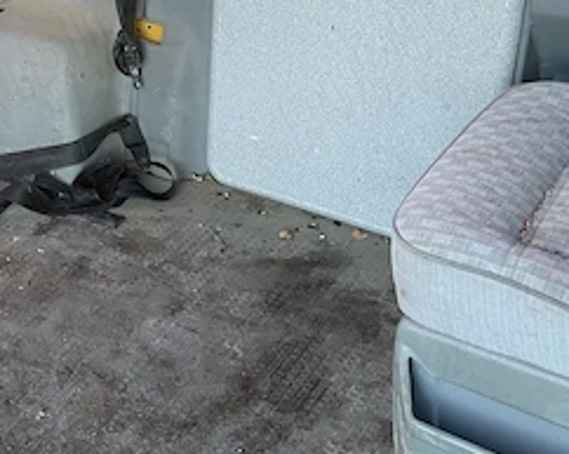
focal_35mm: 63
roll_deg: +6.2
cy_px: 47
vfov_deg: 23.5
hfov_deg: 27.4
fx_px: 1060
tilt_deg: -23.3
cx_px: -66
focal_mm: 4.2
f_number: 1.6
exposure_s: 1/70
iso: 125
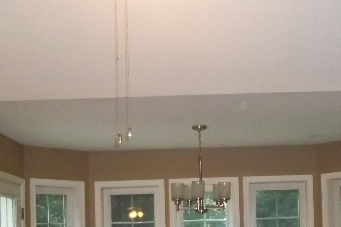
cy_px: 237
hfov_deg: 29.5
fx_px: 644
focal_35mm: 68
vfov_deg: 19.3
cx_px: 222
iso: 400
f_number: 2.9
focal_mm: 5.7
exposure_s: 1/30
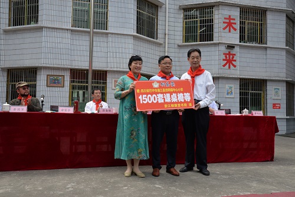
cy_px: 98
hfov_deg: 58.7
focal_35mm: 32
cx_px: 148
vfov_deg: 41.1
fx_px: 262
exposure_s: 1/640
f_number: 13
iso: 2000
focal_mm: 32
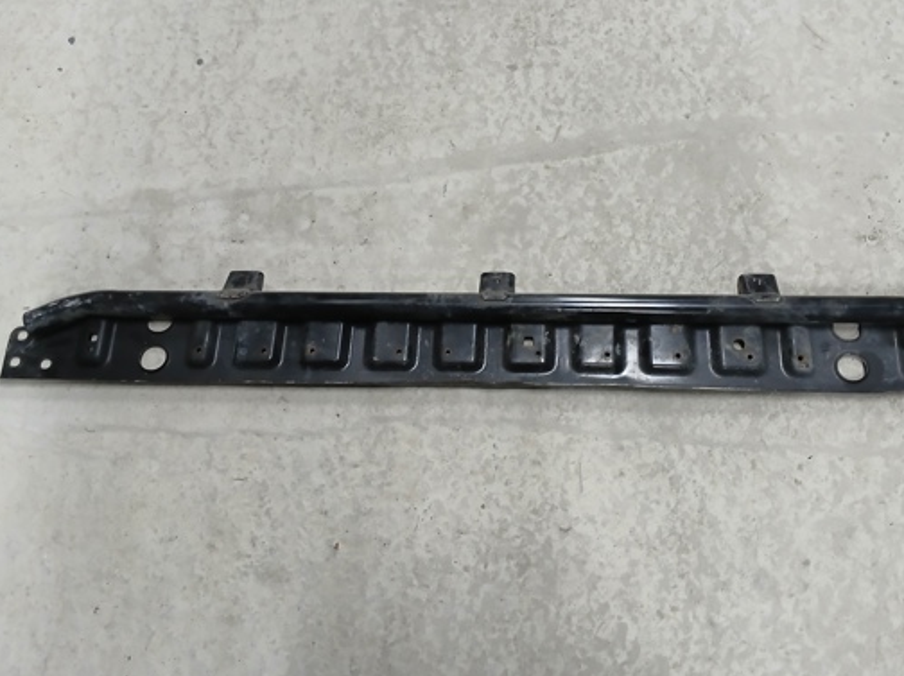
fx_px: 861
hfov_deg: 55.3
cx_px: 506
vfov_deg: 42.7
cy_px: 268
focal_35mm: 33
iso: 250
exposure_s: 1/25
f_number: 1.8
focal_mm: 3.98
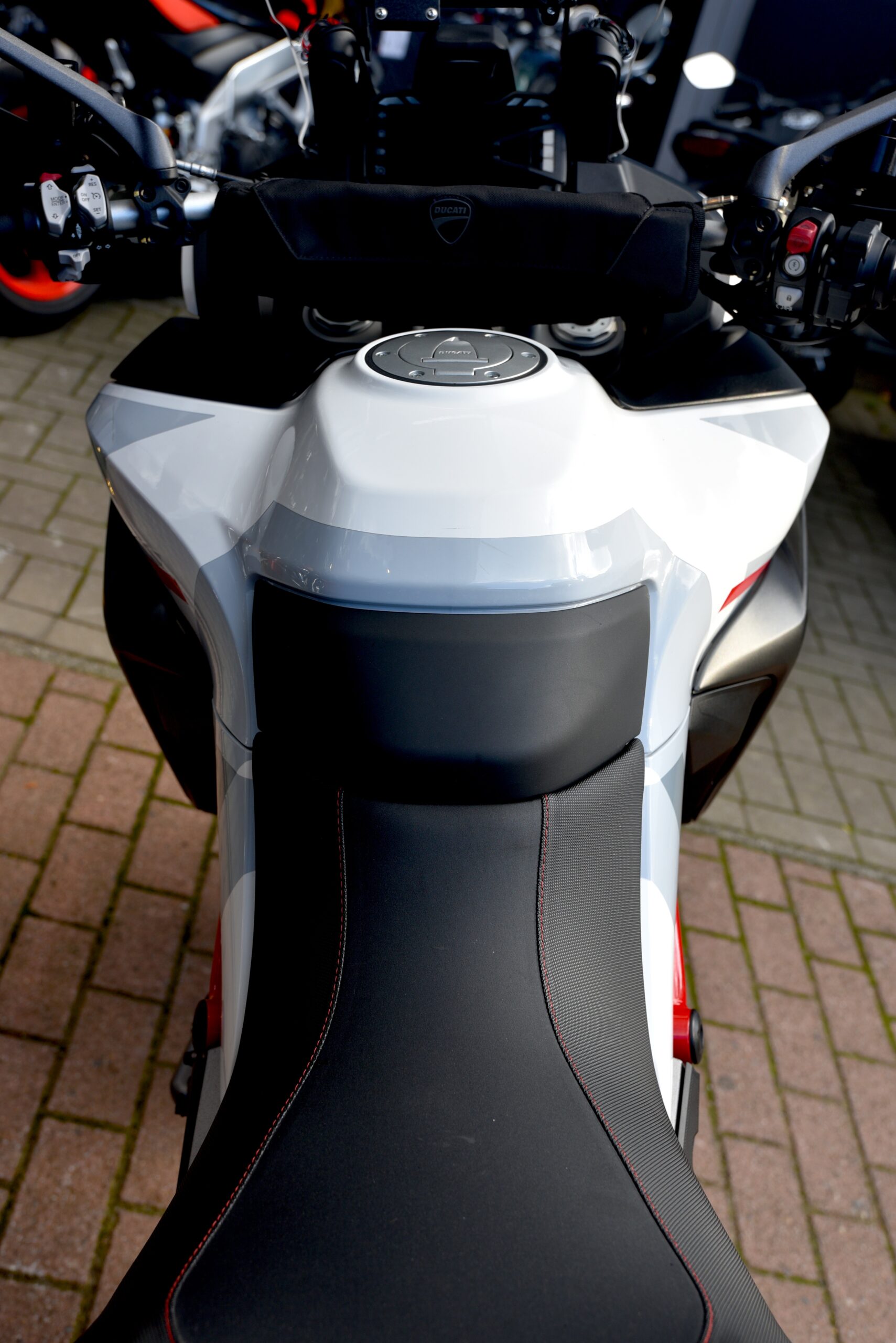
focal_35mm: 42
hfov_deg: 31.9
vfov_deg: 46.4
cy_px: 672
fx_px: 1566
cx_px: 448
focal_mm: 42
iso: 200
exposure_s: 1/125
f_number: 5.6
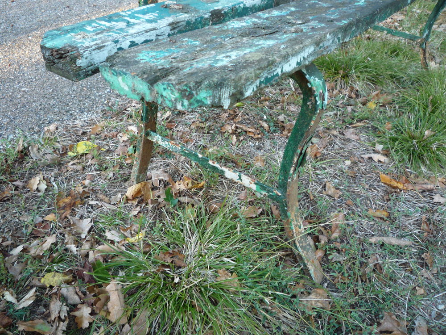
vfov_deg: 46.8
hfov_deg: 60.0
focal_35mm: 30
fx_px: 387
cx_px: 223
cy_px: 168
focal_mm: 5.2
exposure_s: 1/30
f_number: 3.3
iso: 160
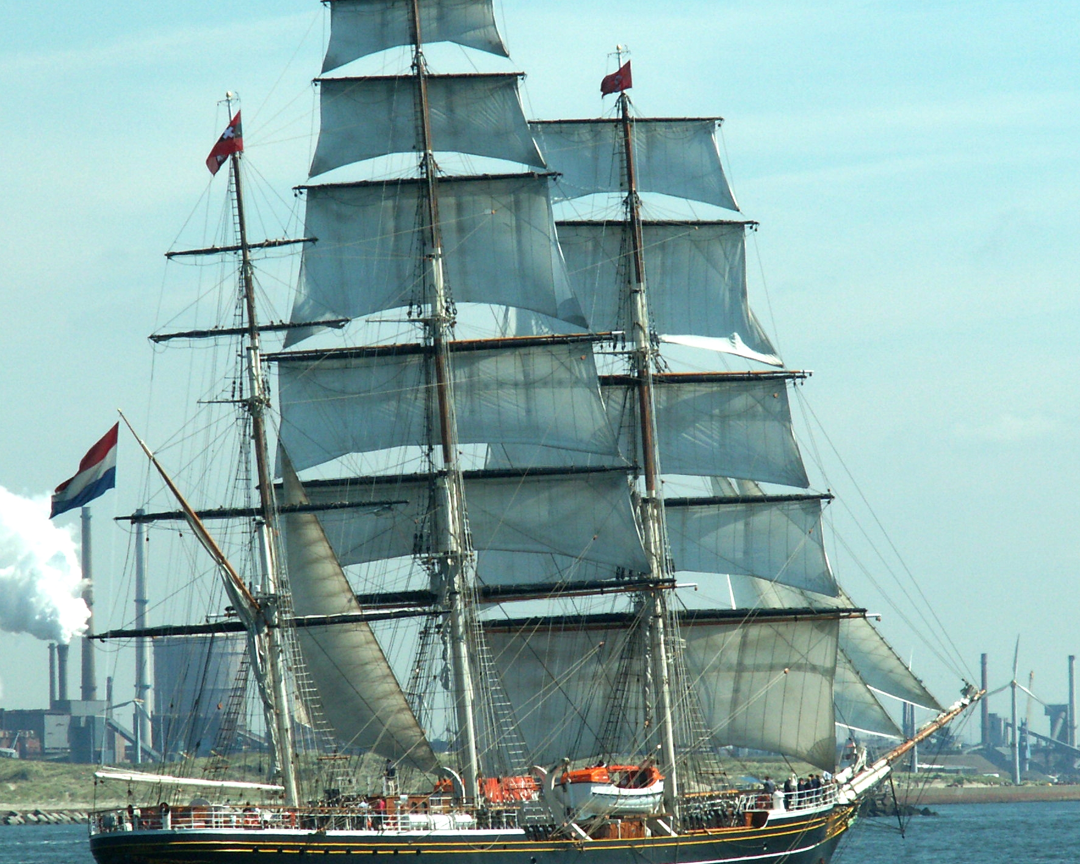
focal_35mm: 264
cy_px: 424
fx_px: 8438
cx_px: 512
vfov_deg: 5.9
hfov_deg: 7.3
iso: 50
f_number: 7.1
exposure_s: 1/400
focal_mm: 30.57
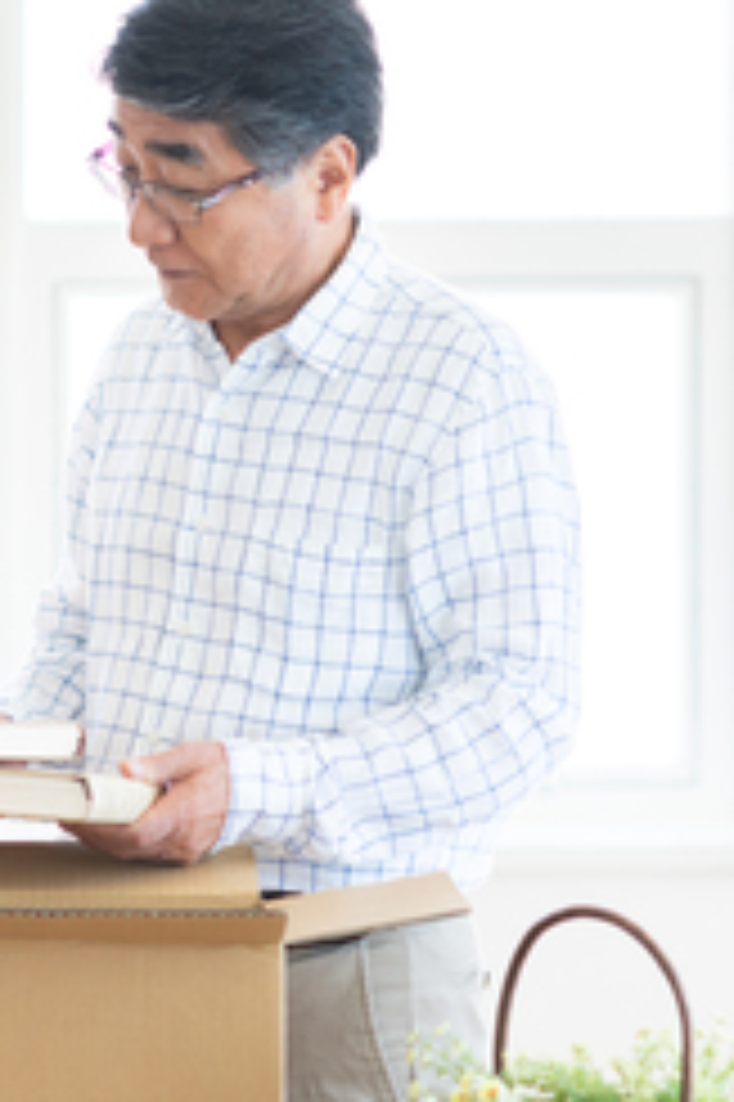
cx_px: -104
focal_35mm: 222
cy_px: 522
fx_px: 6799
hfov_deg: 6.2
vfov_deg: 9.3
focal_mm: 85
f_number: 2.8
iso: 500
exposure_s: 1/160
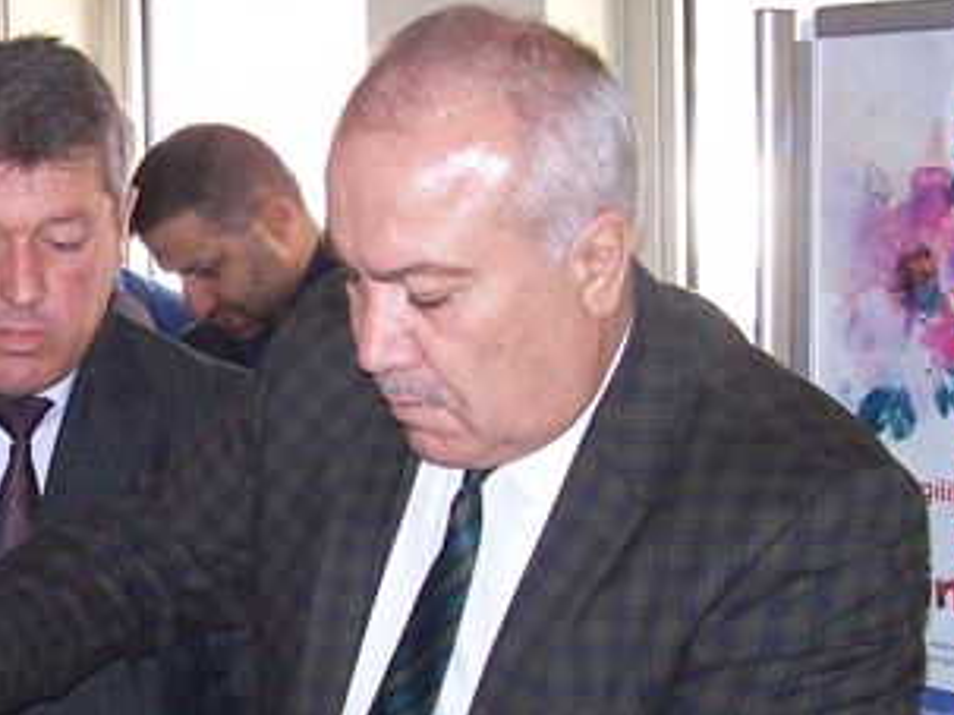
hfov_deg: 24.7
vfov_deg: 19.3
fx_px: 2094
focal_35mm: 76
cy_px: 495
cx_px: 44
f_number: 2.7
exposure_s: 1/64
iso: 200
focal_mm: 6
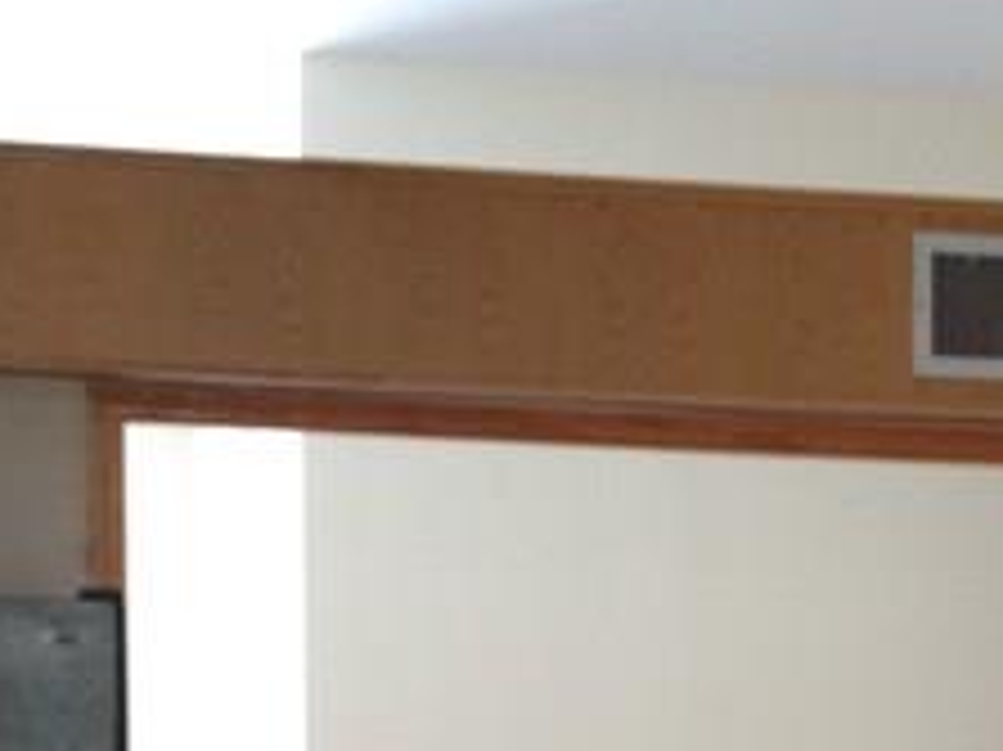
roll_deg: -2.3
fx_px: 4662
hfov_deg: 12.1
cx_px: 1129
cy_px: 1255
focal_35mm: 161
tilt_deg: -8.6
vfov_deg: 8.9
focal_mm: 4.28
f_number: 2.4
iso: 80
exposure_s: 1/20
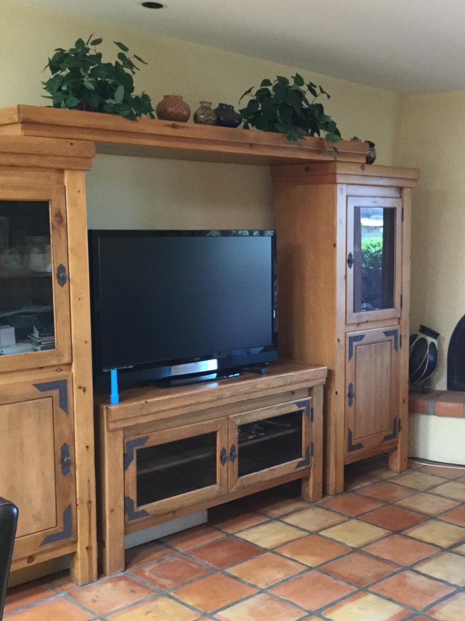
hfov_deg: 31.8
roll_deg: -0.7
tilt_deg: -8.3
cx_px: 332
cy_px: 319
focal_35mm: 45
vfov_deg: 42.1
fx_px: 806
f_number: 2.4
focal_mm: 3.3
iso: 125
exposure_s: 1/30
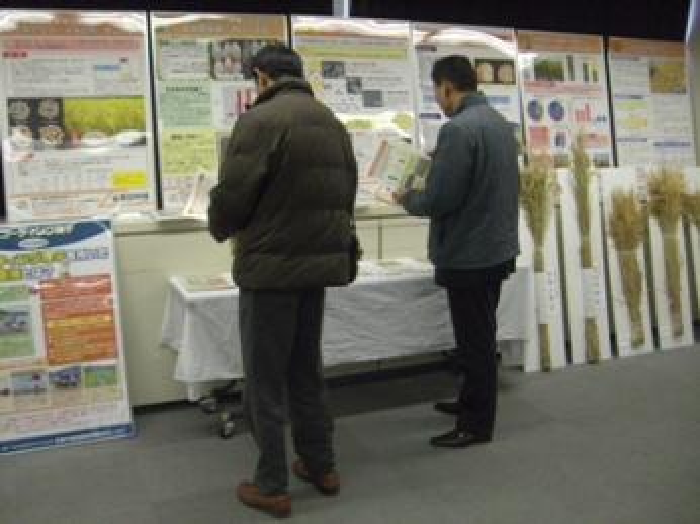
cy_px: 262
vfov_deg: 37.7
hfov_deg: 49.0
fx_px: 768
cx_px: 350
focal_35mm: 38
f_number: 2.7
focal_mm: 6.2
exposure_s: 1/100
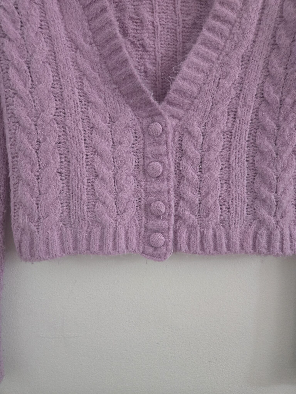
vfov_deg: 73.9
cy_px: 197
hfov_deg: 58.9
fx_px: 262
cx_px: 148
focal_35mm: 23
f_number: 1.8
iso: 800
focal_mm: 5.4
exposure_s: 1/60
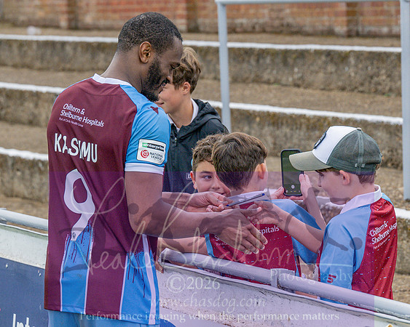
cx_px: 224
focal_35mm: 183
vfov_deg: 8.4
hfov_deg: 10.5
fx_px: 2221
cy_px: 216
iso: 400
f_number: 4
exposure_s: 1/1250
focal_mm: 82
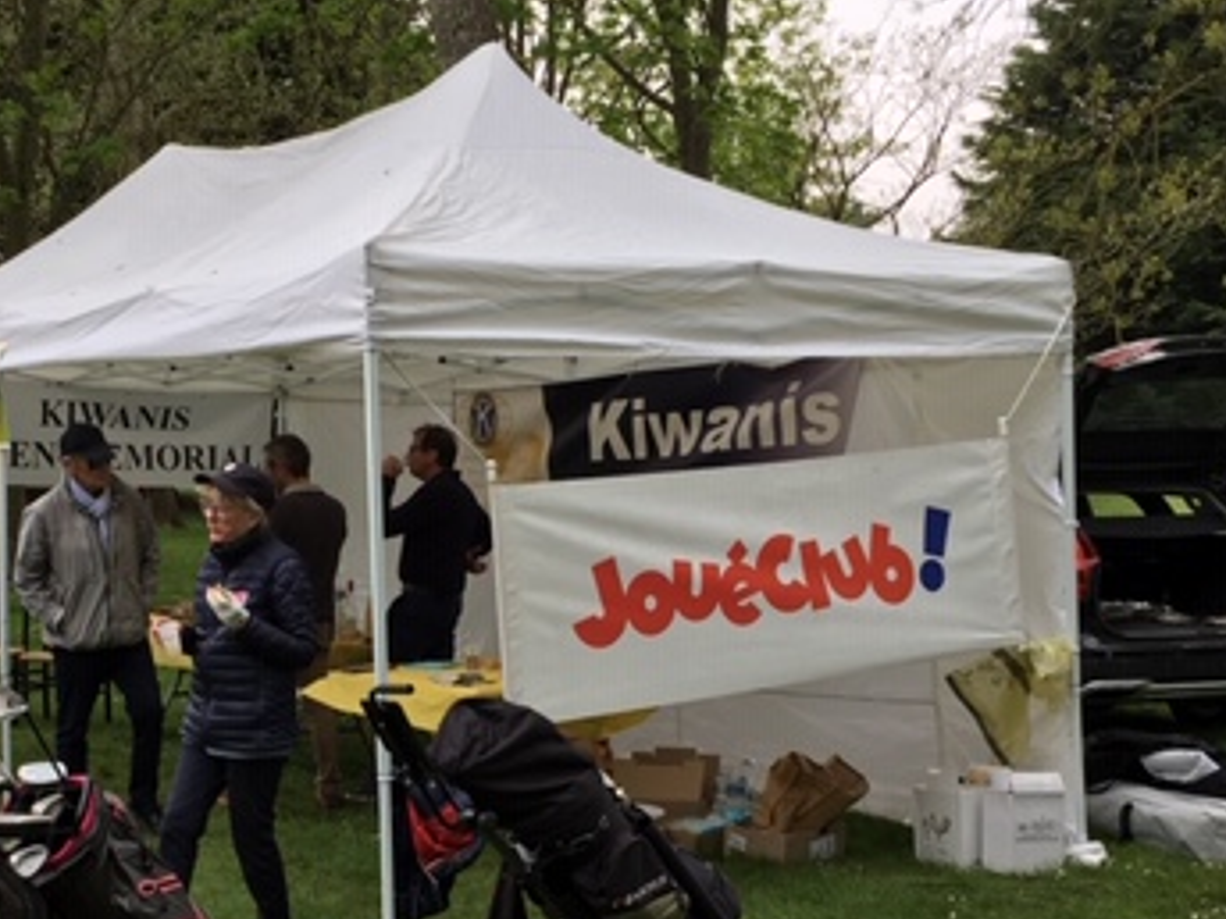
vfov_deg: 26.5
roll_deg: -2.4
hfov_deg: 35.1
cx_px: 388
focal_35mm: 54
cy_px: 737
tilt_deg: -8.3
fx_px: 1913
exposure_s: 1/493
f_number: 2.2
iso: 25
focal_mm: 4.15
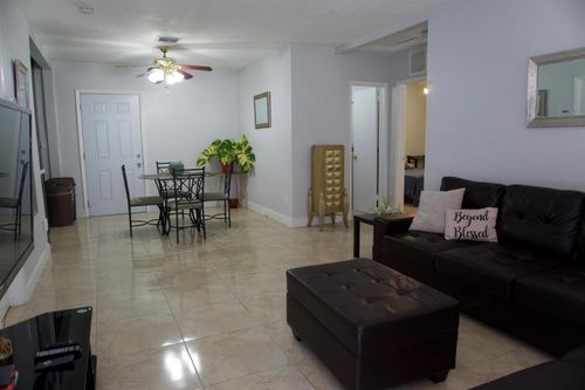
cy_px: 195
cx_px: 292
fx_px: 390
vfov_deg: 53.1
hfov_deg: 73.8
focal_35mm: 24
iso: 1000
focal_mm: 16
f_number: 4
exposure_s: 1/160
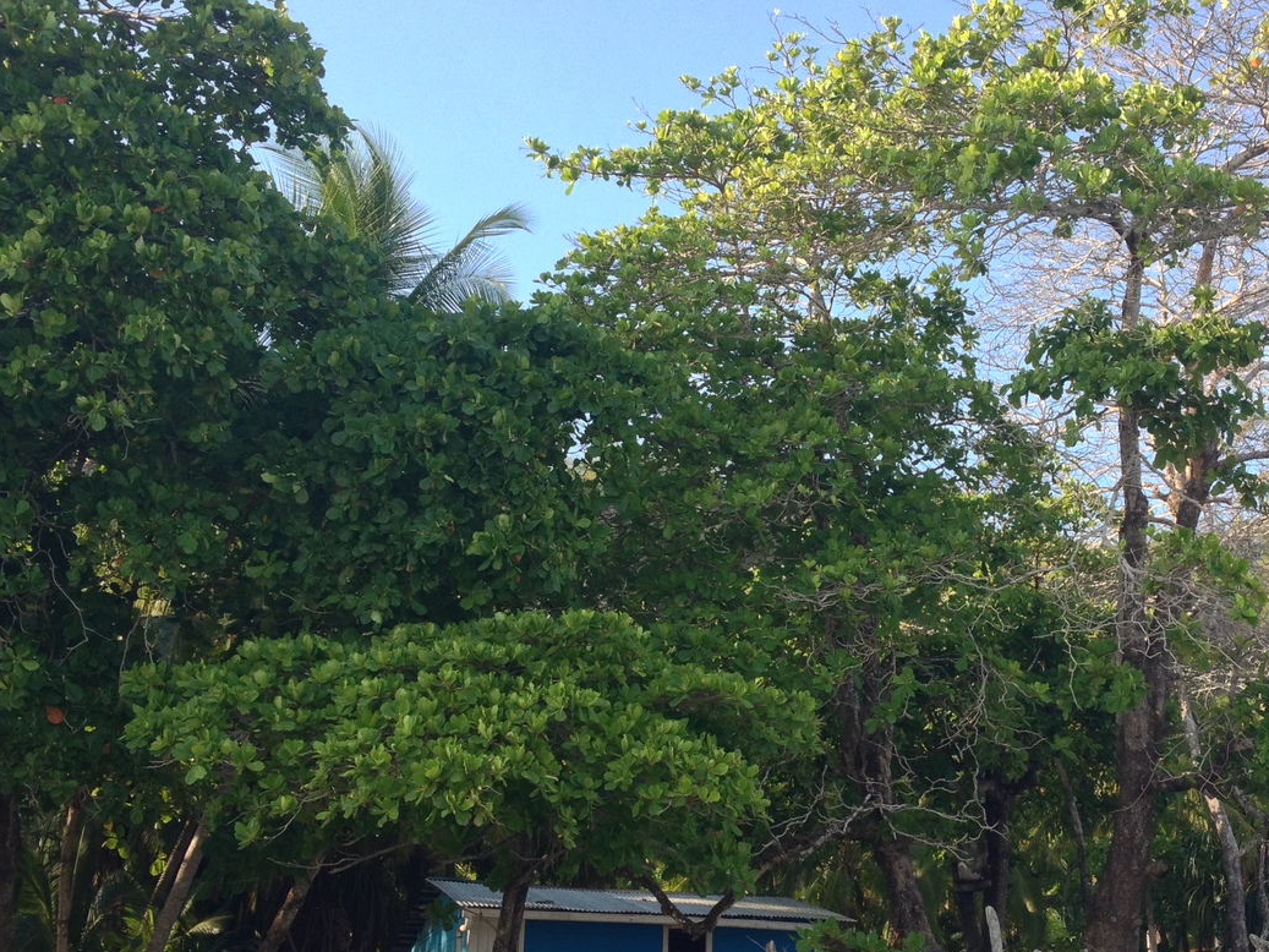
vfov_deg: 27.0
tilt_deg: +14.1
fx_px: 1980
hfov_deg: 35.1
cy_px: 558
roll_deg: +0.8
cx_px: 864
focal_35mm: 54
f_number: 2.4
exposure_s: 1/204
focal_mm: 4.28
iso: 50
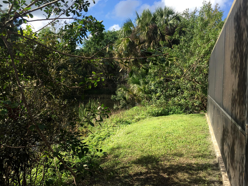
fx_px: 215
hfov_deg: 60.0
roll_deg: -2.2
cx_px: 122
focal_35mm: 30
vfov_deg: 46.8
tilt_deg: -3.0
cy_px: 95
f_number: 2.2
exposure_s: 1/1041
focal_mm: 4.15
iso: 32
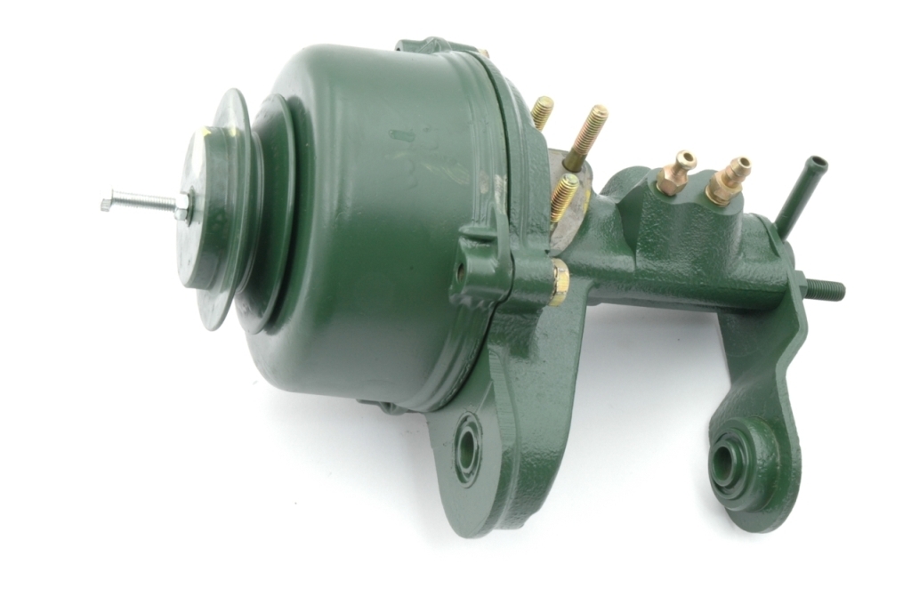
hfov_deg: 33.4
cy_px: 302
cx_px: 456
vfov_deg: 22.6
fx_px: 1516
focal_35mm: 60
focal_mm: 40
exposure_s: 1
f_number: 22
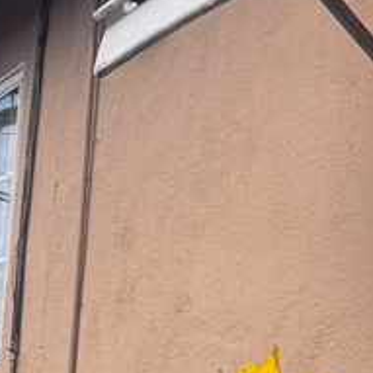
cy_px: 328
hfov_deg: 14.8
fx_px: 1390
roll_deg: -2.7
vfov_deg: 15.1
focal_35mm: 114
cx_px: 439
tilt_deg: +5.7
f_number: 1.78
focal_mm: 6.76
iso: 80
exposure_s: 1/4608
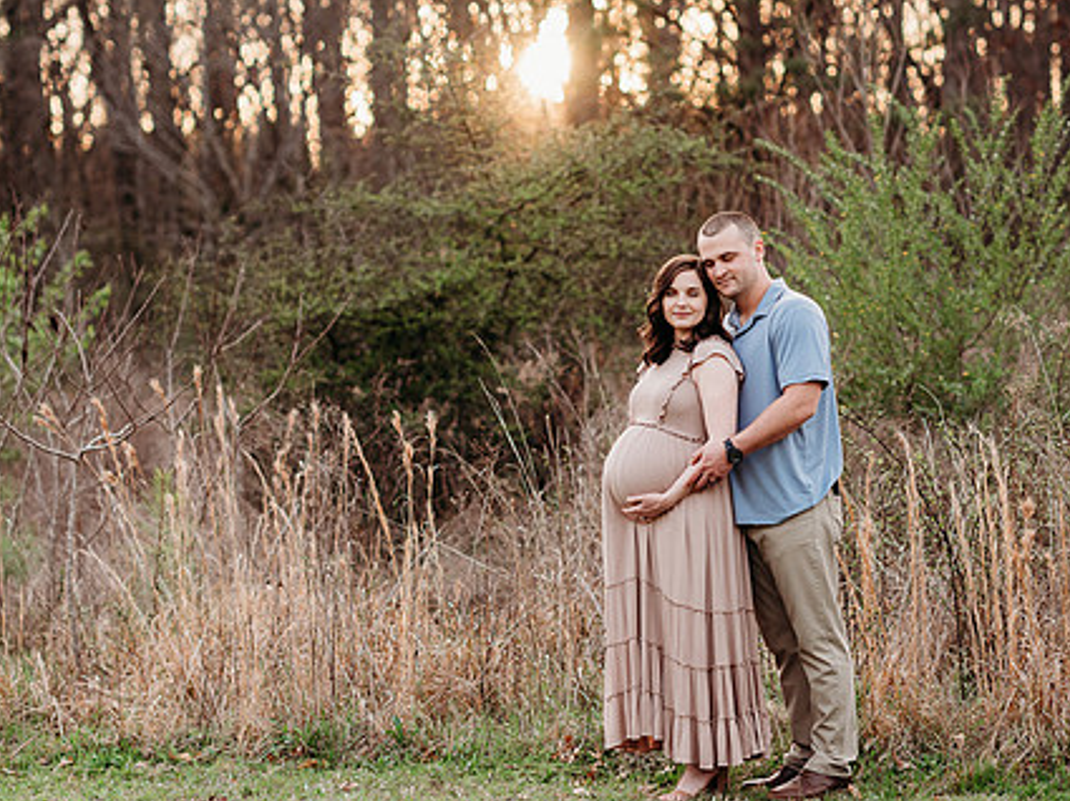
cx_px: 553
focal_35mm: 119
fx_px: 3675
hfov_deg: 16.6
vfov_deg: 12.4
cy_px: 416
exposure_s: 1/400
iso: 320
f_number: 2.5
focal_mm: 85
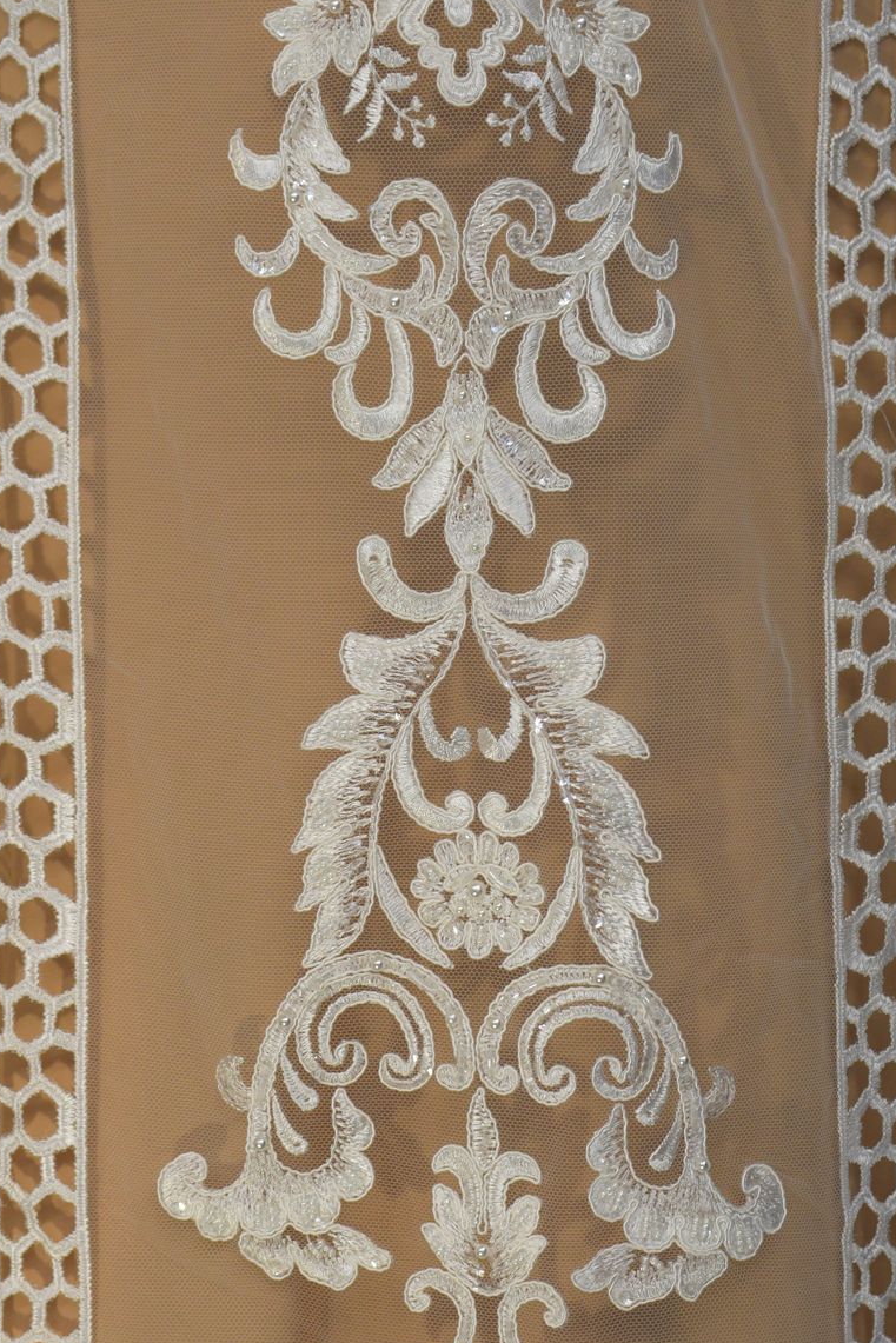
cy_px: 906
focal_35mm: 83
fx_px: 3090
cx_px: 463
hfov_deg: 16.5
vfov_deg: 24.4
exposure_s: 1/80
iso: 400
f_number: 4.5
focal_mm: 35
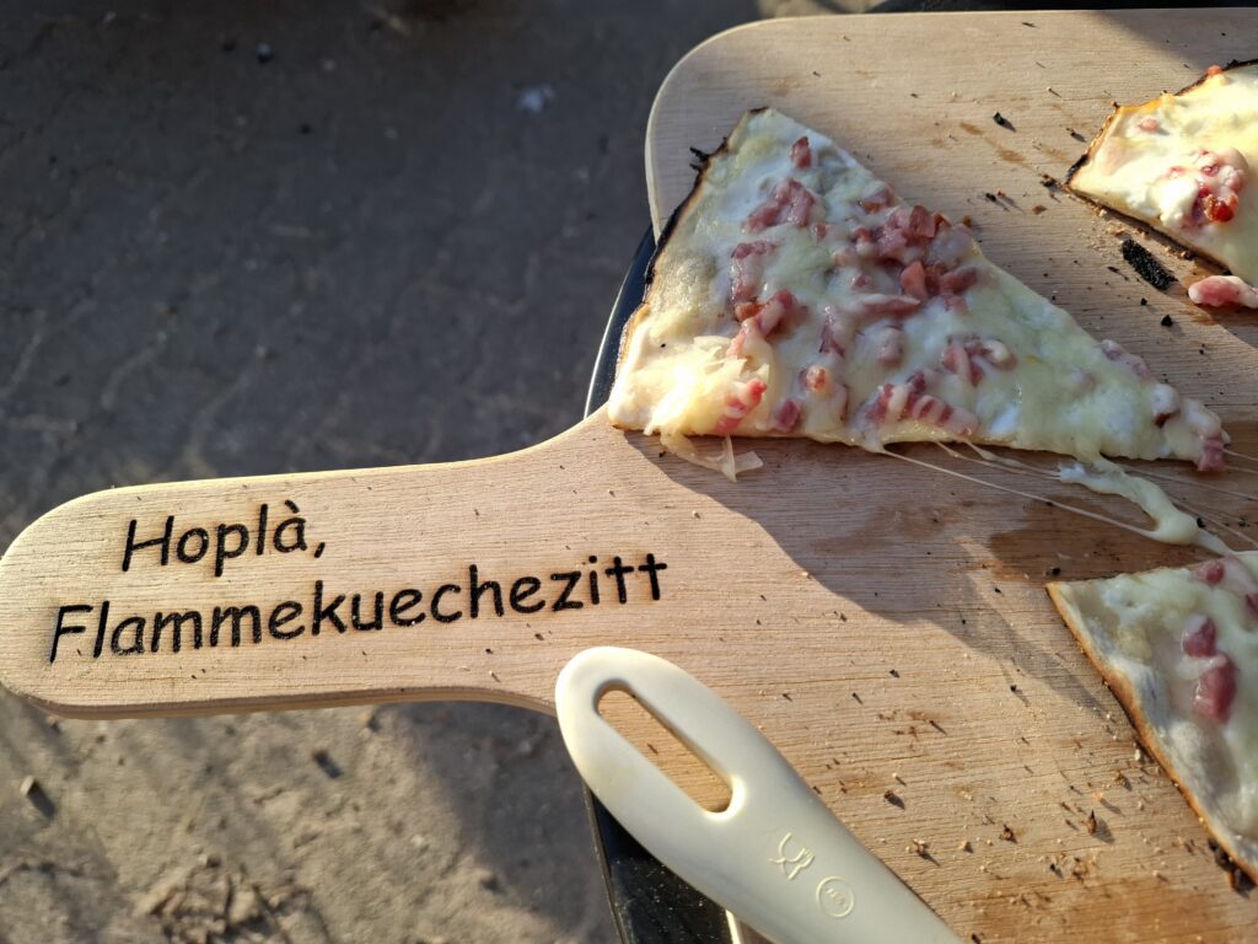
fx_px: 836
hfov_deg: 73.9
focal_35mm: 23
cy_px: 472
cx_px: 629
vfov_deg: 58.9
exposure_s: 1/270
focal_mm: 5.54
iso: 50
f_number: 1.8
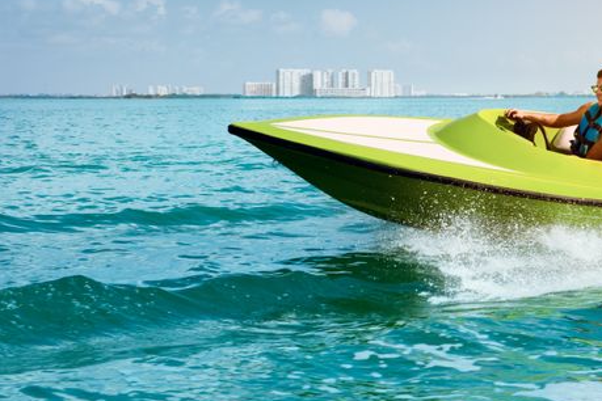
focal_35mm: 96
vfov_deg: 14.2
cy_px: 111
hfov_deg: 21.0
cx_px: 488
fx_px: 1605
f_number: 7.1
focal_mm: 58
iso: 200
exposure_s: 1/1000
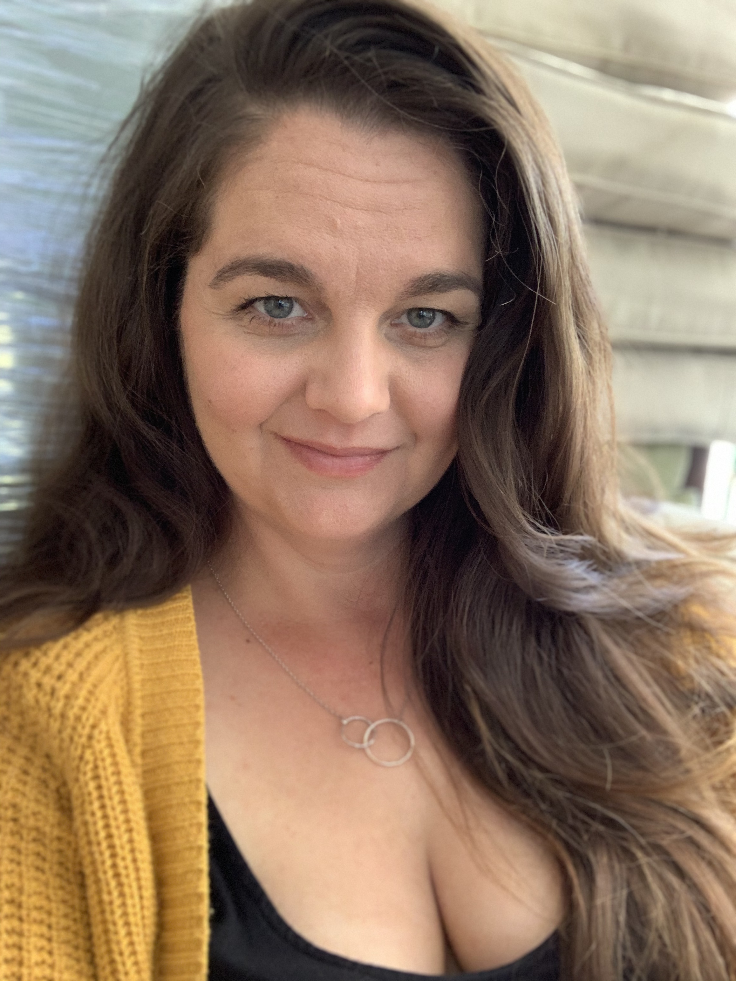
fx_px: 907
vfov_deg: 56.8
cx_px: 368
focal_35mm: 32
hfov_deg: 44.2
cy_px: 490
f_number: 2.2
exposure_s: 1/58
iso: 320
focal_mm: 2.87
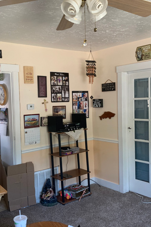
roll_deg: +2.2
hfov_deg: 35.8
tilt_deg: -4.3
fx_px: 233
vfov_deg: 51.9
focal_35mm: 37
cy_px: 115
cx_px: 58
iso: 100
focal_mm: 4.25
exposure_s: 1/69
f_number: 1.8
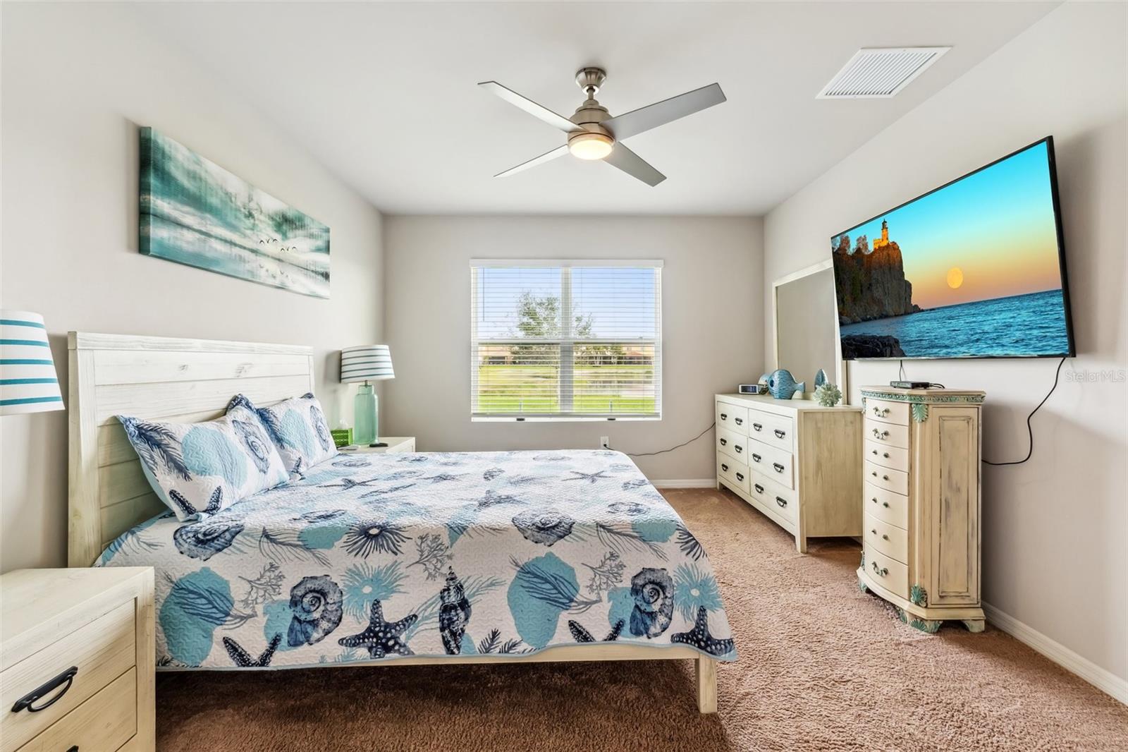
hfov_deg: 100.4
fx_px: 470
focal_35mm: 15
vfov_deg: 77.3
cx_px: 564
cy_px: 376
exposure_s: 1/15
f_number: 8
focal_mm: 10
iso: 250
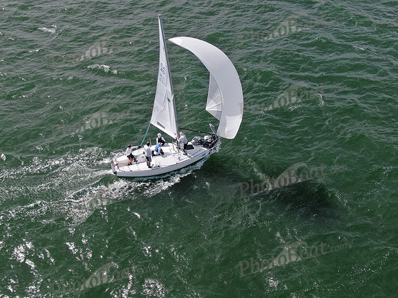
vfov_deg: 30.3
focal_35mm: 48
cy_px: 149
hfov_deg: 39.7
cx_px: 199
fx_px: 552
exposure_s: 1/800
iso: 100
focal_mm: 8.6
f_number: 3.8
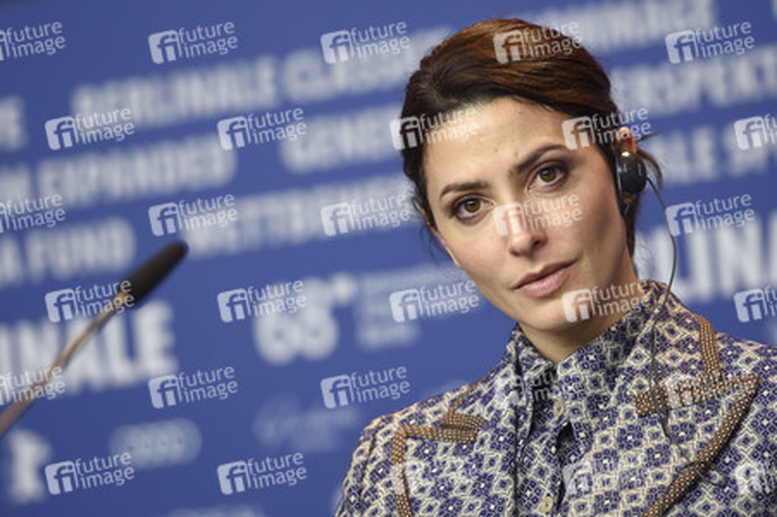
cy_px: 258
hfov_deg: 6.9
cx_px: 388
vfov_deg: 4.6
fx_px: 6470
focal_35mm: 300
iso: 640
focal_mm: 200
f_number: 3.2
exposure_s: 1/320
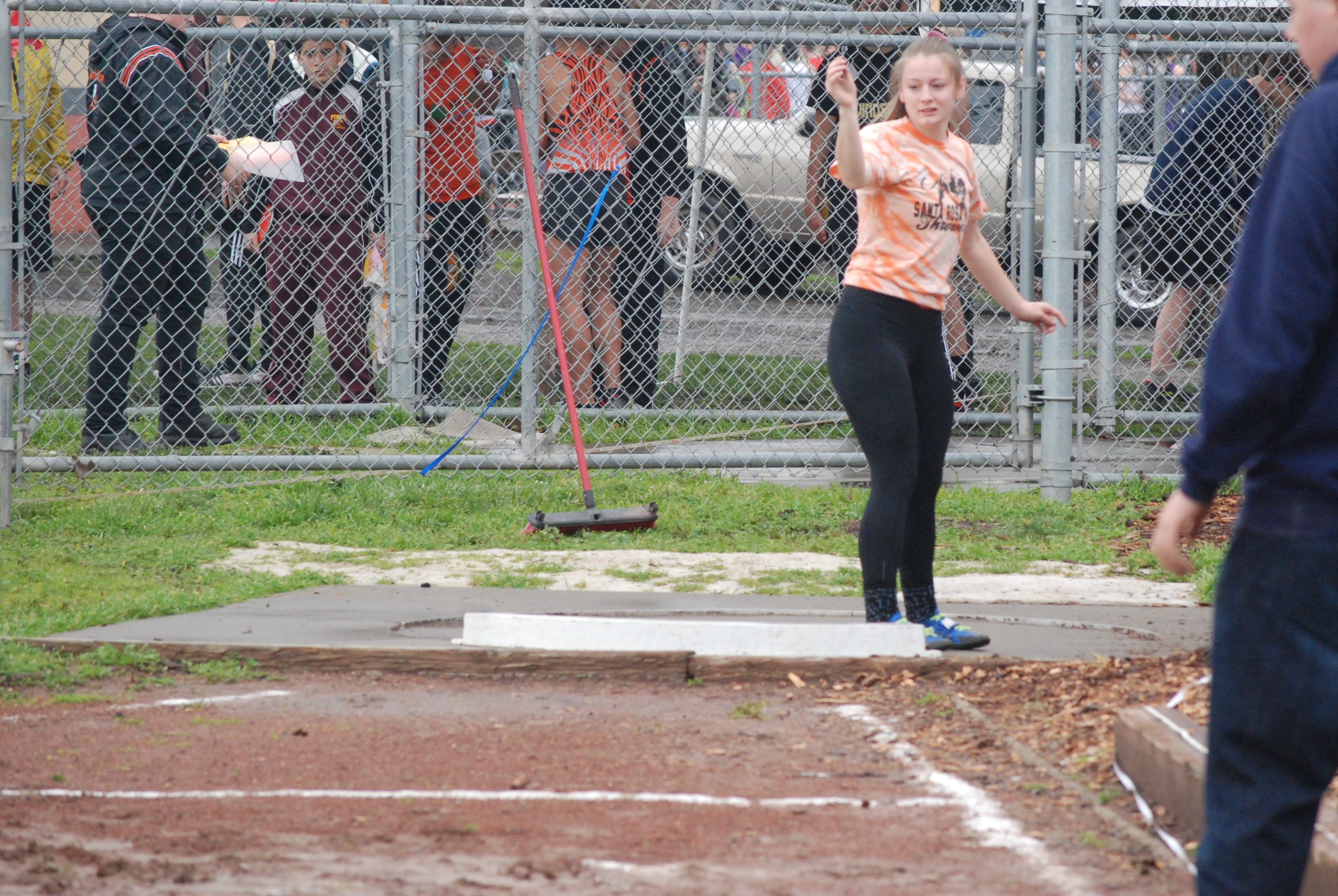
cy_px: 360
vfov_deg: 6.0
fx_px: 8581
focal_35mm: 231
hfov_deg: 8.9
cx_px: 779
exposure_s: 1/640
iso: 1000
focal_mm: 125
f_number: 6.3
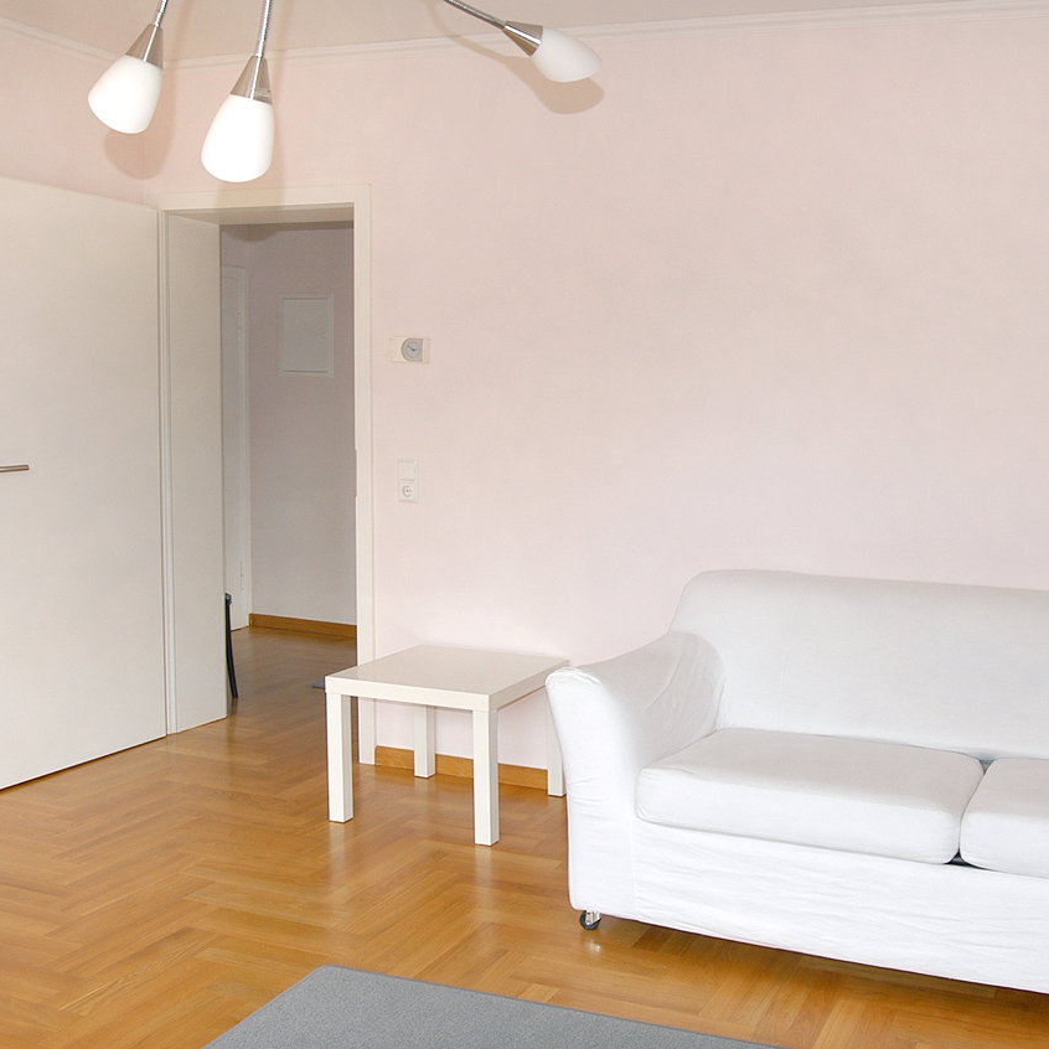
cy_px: 518
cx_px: 679
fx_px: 1189
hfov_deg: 47.0
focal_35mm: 35
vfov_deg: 47.6
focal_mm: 17
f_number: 5.6
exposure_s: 1/30
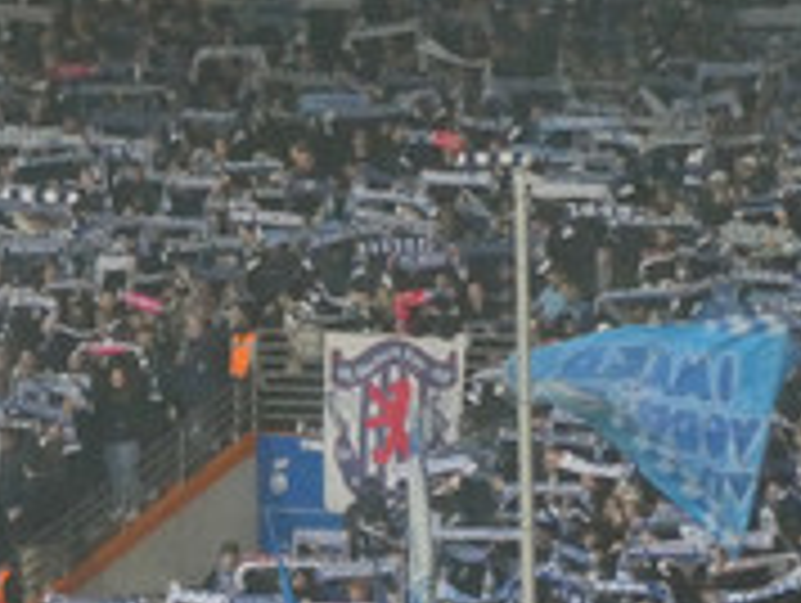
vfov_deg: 3.1
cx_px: -225
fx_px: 11238
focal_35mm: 485
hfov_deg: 4.1
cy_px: 392
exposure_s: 1/80
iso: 640
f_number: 5.3
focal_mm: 24.2
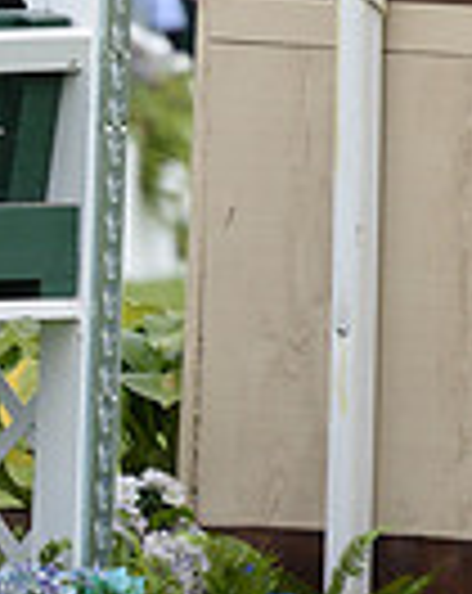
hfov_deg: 0.9
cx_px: 863
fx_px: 28930
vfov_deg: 1.2
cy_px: -684
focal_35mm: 1651
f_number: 6.3
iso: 800
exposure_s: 1/800
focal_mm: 400
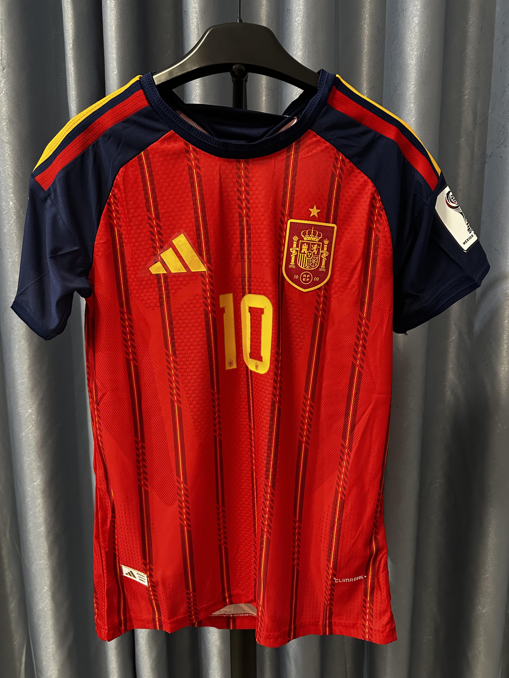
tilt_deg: -10.6
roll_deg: -0.6
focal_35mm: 24
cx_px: 254
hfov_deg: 56.8
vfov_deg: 71.6
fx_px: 471
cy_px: 339
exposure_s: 1/50
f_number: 1.78
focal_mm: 6.86
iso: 640
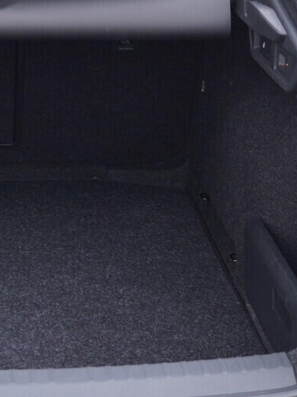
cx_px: -46
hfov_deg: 14.8
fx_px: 1111
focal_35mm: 97
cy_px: 74
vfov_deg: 20.0
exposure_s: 1/40
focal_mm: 24
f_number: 2.8
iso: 250
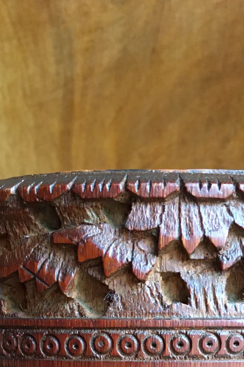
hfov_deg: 17.4
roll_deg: +0.4
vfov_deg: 23.4
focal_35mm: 78
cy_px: 460
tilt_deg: -10.3
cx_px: 184
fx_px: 793
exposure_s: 1/33
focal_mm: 4.15
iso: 200
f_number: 2.2
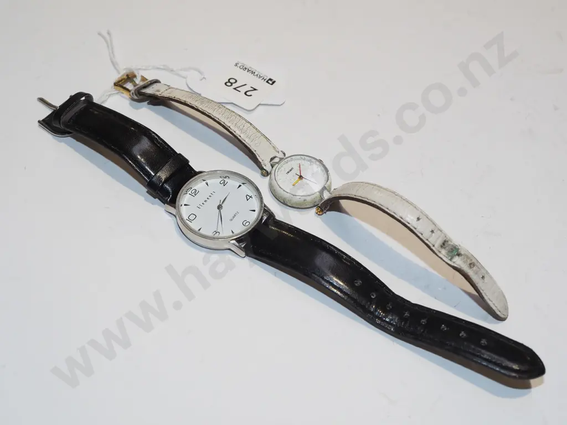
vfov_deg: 30.3
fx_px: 786
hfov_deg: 39.7
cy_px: 212
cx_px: 284
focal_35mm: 48
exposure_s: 1/200
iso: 640
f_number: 5.6
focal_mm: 24
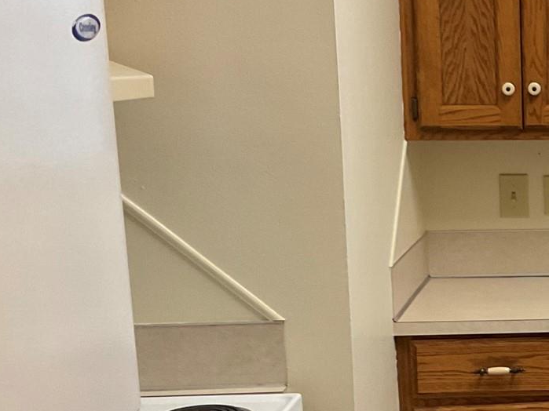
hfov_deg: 21.0
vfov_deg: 17.3
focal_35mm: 85
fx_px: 1348
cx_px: 706
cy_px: 278
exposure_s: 1/60
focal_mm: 3
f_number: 1.8
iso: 100
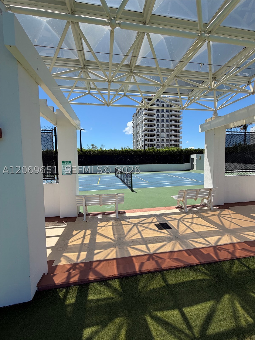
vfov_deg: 102.1
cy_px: 170
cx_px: 128
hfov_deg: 85.7
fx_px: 138
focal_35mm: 14
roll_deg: +0.6
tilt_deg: -4.4
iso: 20
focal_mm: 2.22
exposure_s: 1/770
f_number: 2.2
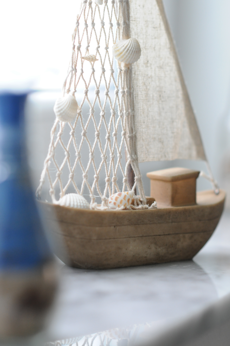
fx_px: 1225
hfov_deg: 10.7
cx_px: 115
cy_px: 173
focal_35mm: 128
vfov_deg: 16.1
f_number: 2.2
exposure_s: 1/250
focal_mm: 85
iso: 800
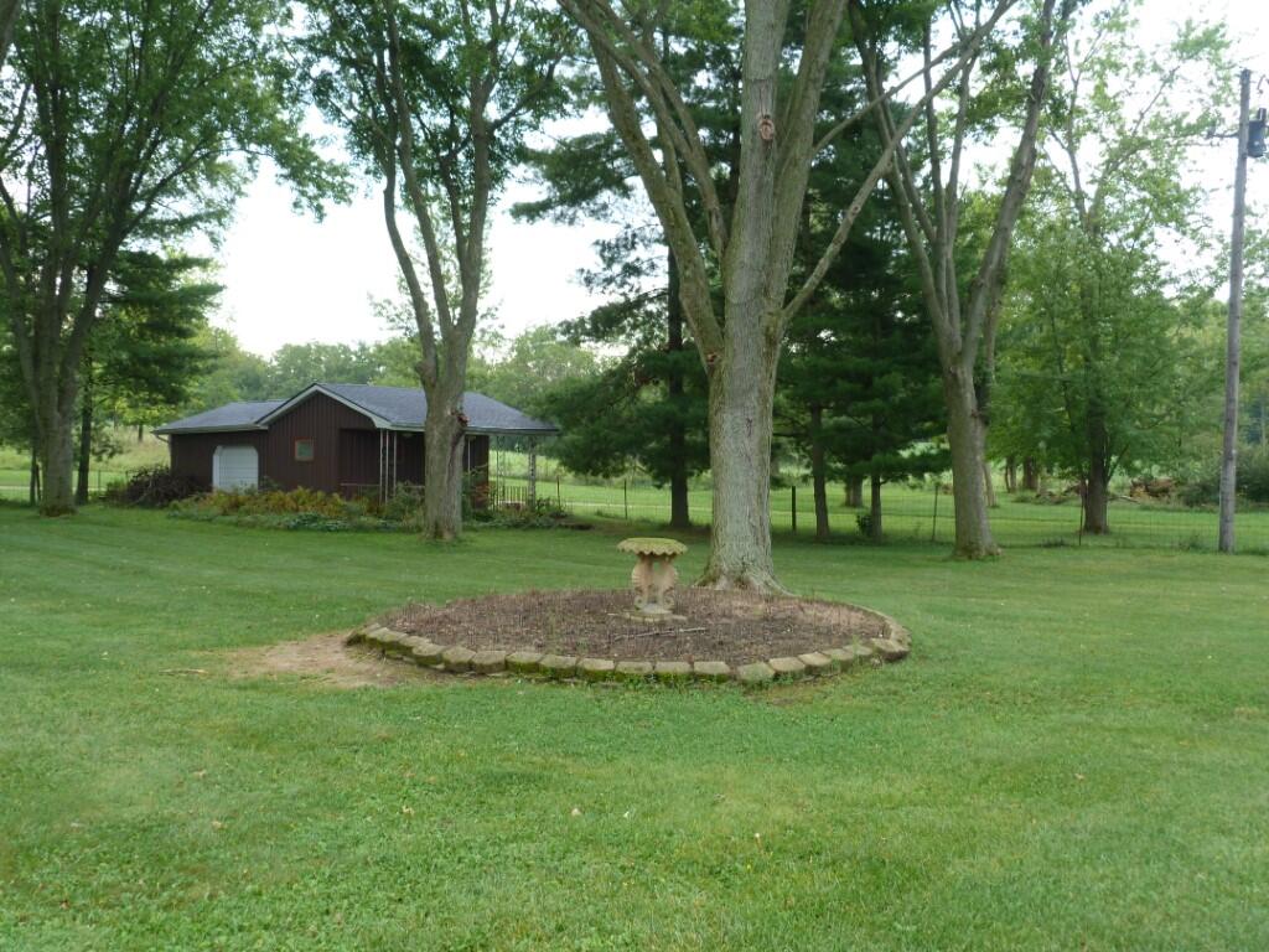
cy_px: 476
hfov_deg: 55.4
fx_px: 1210
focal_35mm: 33
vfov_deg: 42.9
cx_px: 634
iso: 80
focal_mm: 5.9
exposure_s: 1/60
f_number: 3
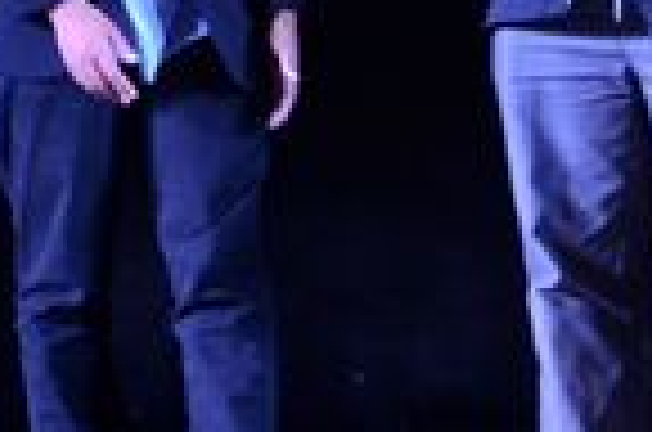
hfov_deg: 8.9
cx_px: 112
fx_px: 4193
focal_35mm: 232
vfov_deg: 5.8
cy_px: -212
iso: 1000
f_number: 4.5
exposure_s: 1/80
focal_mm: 28
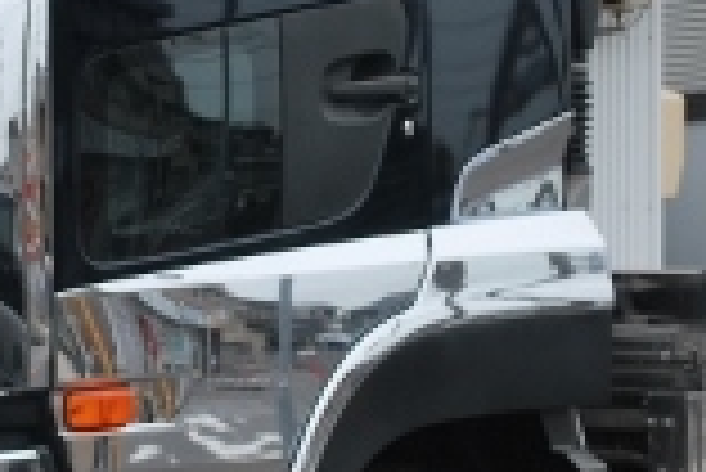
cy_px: 108
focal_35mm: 208
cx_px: 229
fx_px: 4083
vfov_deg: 6.6
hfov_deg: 9.9
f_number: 5
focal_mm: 34
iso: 180
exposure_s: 1/500
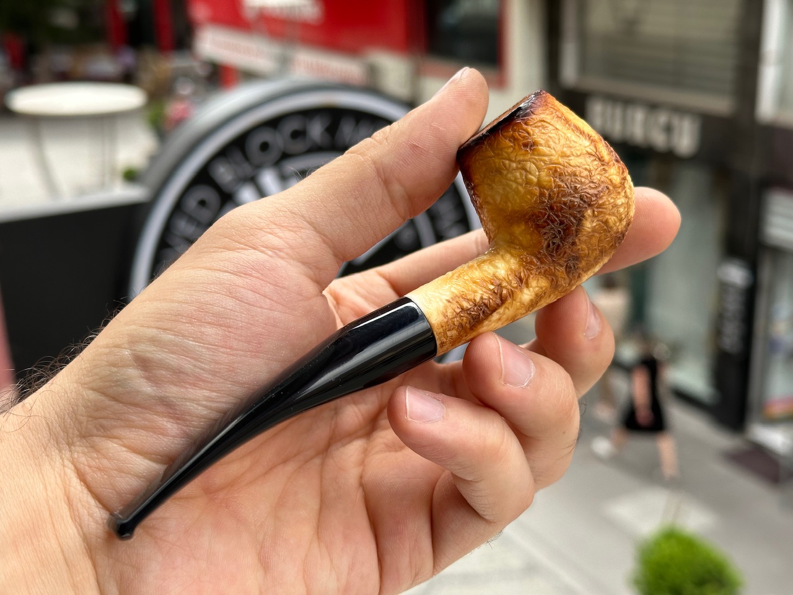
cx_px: 396
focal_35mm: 48
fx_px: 1100
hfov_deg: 39.7
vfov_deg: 30.3
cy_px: 298
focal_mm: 6.86
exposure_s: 1/894
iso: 64
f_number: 1.78
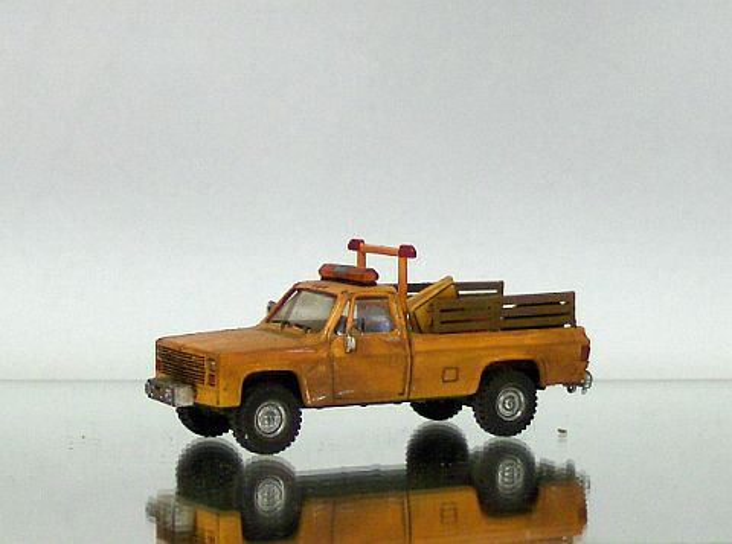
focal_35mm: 52
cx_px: 366
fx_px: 1096
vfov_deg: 27.9
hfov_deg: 36.9
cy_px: 272
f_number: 3.2
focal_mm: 11.3
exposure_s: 1/64.4
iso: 200
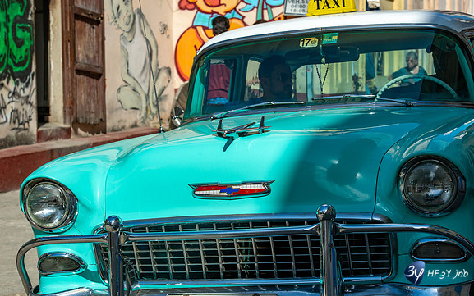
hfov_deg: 23.5
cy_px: 139
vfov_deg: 14.9
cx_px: 237
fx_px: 1137
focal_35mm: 88
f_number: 10
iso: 100
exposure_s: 1/400
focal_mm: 86
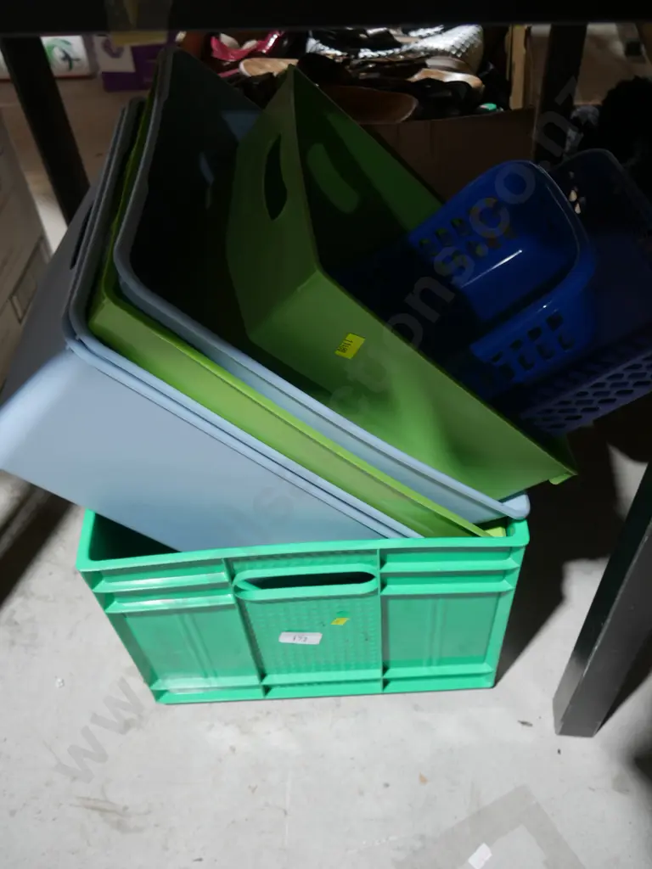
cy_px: 434
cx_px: 326
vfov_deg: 60.0
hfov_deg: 46.8
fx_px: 753
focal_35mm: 30
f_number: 3.6
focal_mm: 15
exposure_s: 1/60
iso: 400
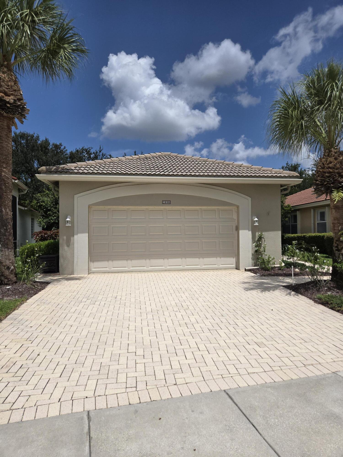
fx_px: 304
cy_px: 228
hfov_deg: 58.9
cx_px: 172
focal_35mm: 23
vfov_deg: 73.9
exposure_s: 1/5259
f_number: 1.8
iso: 25
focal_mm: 5.4
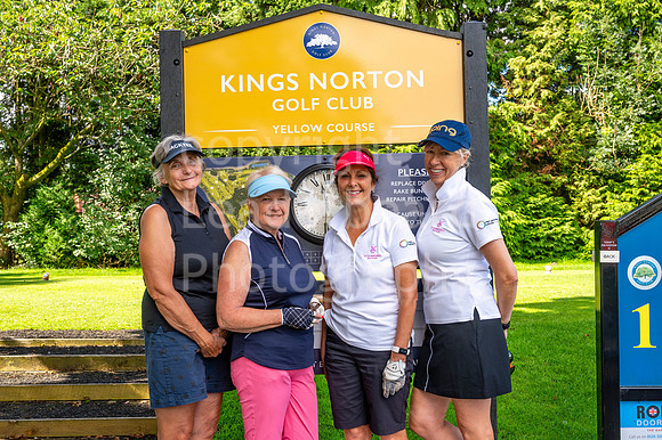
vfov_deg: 32.6
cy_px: 220
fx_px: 753
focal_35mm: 41
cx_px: 331
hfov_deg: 47.4
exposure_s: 1/160
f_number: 7.1
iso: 160
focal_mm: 41
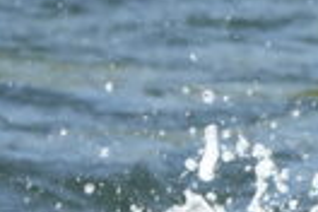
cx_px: 802
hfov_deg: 0.9
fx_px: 21322
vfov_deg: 0.6
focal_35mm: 2414
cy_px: 90
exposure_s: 1/640
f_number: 7.1
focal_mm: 312
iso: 500
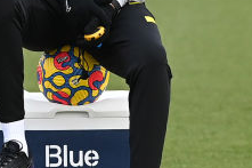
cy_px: -84
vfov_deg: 1.5
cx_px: -198
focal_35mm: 927
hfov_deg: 2.2
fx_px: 6484
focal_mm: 200
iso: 800
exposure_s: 1/2000
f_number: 4.5
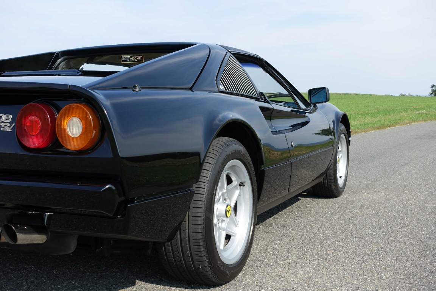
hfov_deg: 45.4
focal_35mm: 43
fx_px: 521
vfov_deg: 31.2
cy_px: 146
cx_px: 218
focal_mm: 15.94
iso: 125
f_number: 4
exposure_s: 1/800
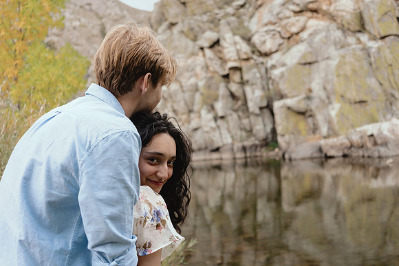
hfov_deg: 54.4
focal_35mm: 35
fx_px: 388
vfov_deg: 37.9
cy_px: 133
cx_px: 200
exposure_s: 1/250
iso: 800
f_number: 3.2
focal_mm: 35
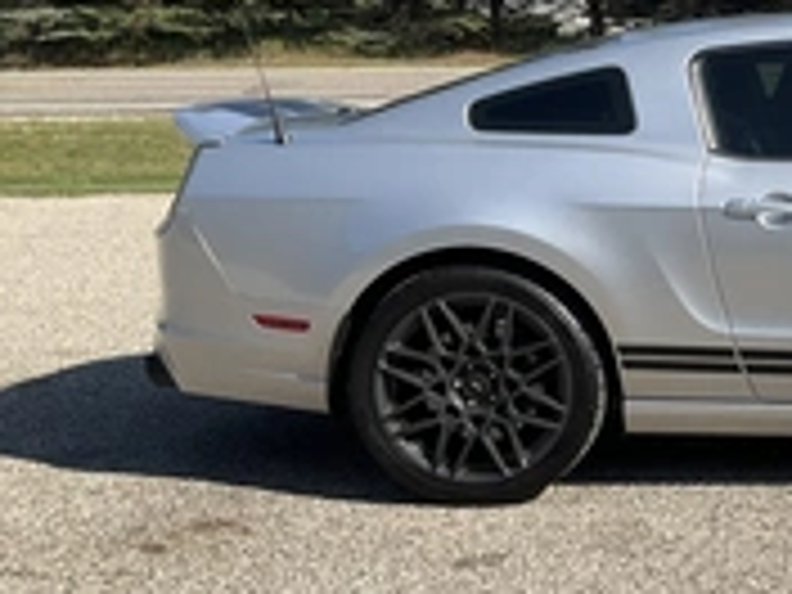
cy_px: 243
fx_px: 1510
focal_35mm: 66
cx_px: 886
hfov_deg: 26.8
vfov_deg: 22.2
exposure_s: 1/1730
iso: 25
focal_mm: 3
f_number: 1.8
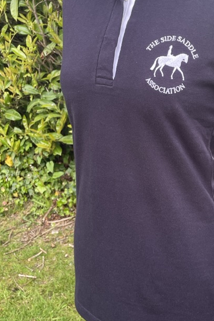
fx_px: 401
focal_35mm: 45
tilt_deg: -13.4
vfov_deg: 43.5
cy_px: 143
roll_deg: -0.8
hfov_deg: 29.3
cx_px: 164
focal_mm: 4.2
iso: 32
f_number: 1.6
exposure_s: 1/121
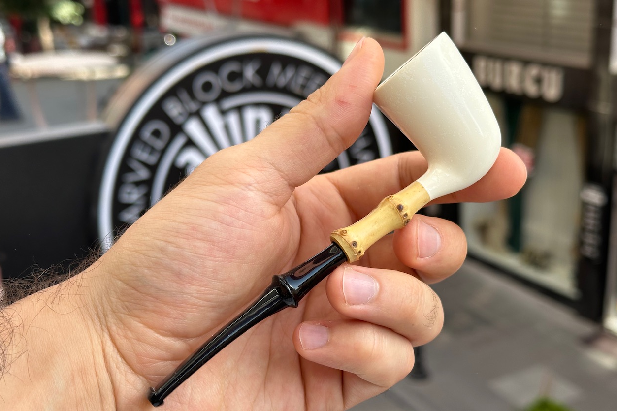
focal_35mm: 51
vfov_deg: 26.5
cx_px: 312
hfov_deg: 38.9
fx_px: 874
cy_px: 229
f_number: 1.78
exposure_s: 1/615
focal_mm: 6.86
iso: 64
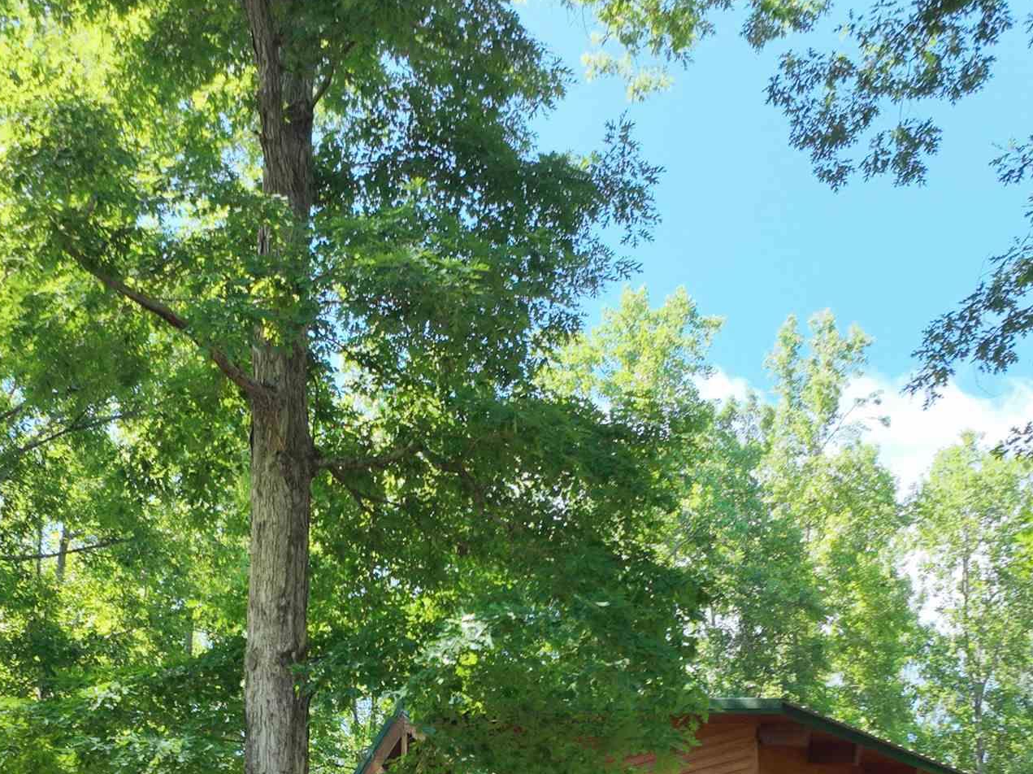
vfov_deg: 23.6
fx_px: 1730
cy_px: 852
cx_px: 410
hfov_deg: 33.1
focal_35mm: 58
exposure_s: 1/640
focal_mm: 12.29
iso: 100
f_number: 2.8
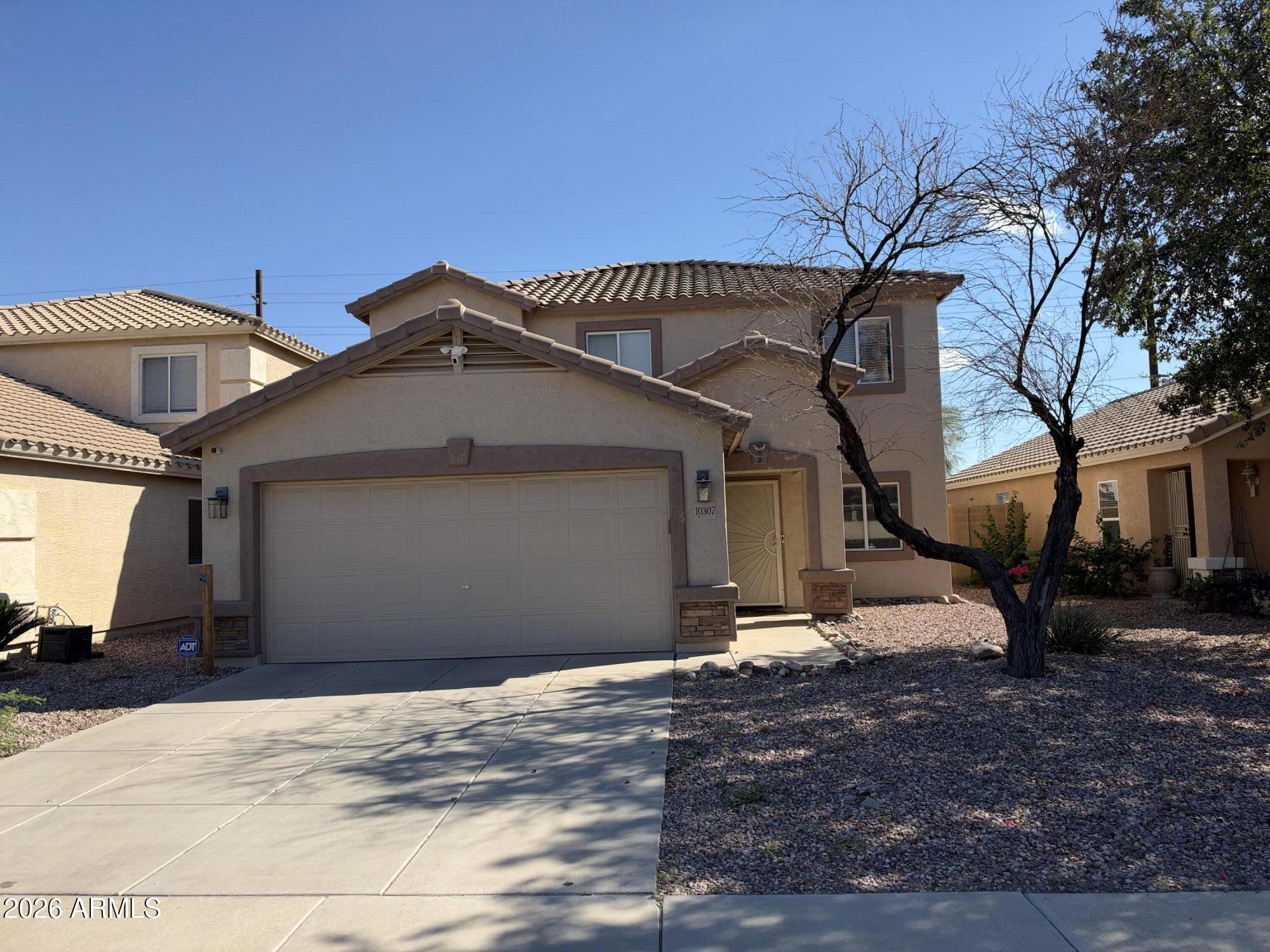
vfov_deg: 56.8
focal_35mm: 24
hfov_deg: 71.6
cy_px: 476
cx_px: 635
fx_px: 881
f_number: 1.8
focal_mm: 6.93
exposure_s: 1/3096
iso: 64
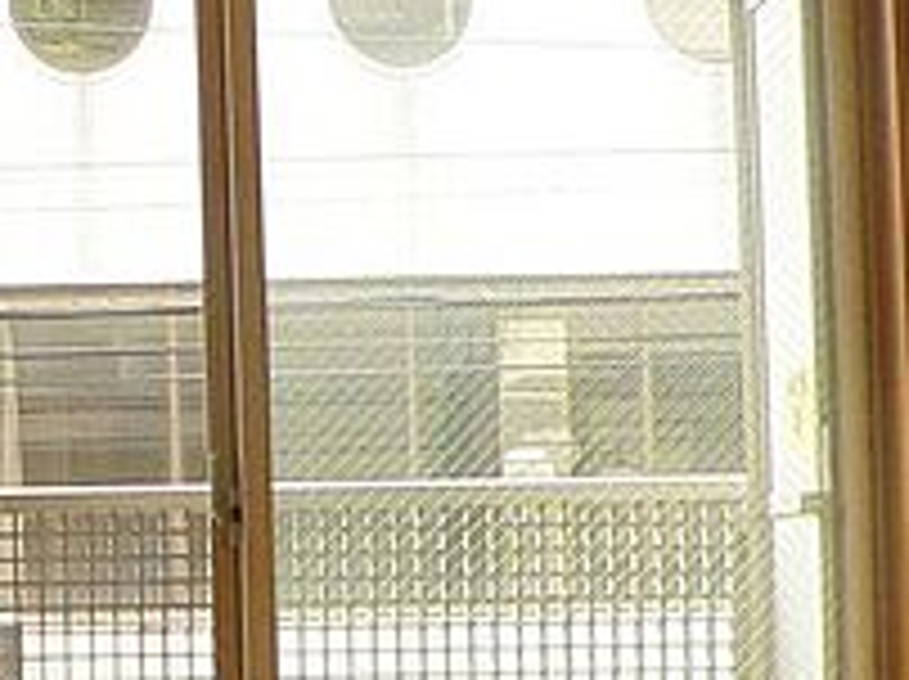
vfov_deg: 13.2
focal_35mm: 111
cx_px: -144
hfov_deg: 17.1
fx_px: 2911
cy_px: 666
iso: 100
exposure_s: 1/60
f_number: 2.8
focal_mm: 4.6
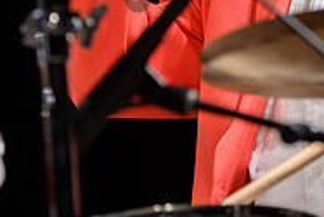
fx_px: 3630
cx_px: 331
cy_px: -111
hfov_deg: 5.1
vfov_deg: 3.4
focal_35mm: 403
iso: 1800
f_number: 3.2
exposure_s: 1/200
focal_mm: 130
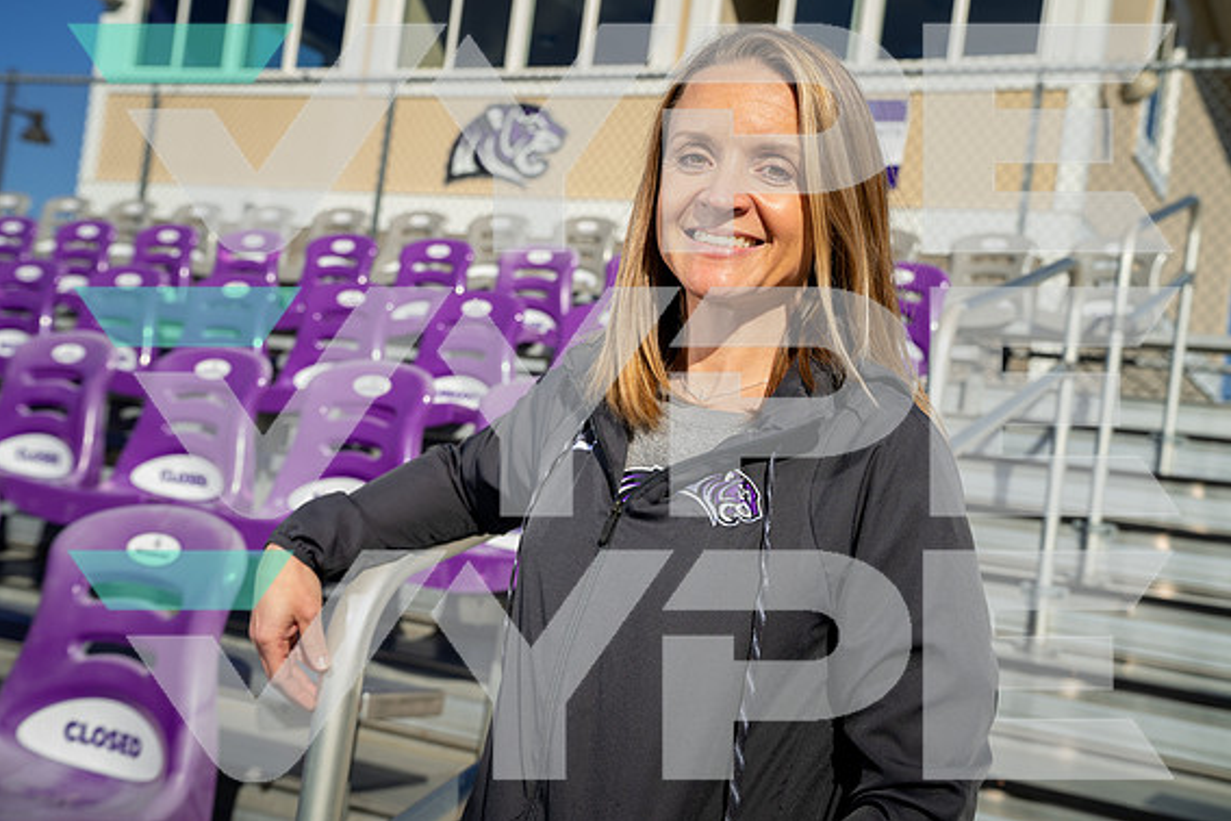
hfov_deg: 44.5
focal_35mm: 44
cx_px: 627
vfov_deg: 30.5
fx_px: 1504
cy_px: 403
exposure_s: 1/125
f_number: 5.6
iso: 100
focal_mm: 43
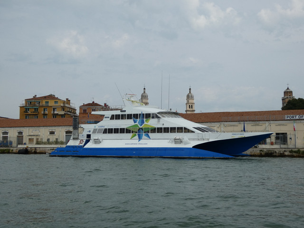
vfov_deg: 33.6
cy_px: 114
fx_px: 378
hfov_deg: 43.9
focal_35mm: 43
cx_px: 152
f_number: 3.7
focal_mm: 7.8
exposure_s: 1/1300
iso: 80
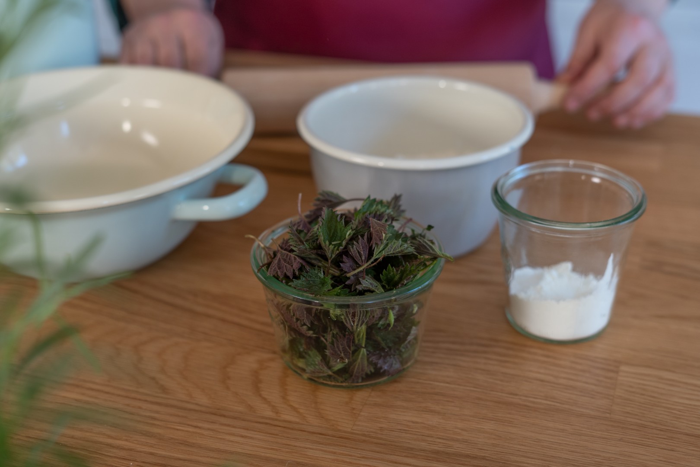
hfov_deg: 39.6
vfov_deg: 27.0
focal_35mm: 50
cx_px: 350
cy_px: 234
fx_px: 972
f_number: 3.2
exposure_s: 1/80
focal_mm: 50
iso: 320
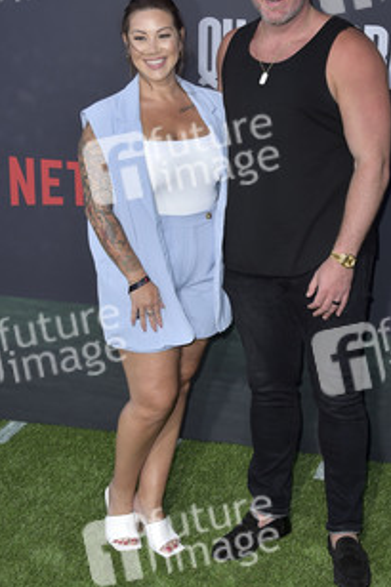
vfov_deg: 30.9
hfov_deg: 20.9
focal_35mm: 65
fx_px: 1060
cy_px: 255
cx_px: 237
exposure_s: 1/250
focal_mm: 50
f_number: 6.3
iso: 320
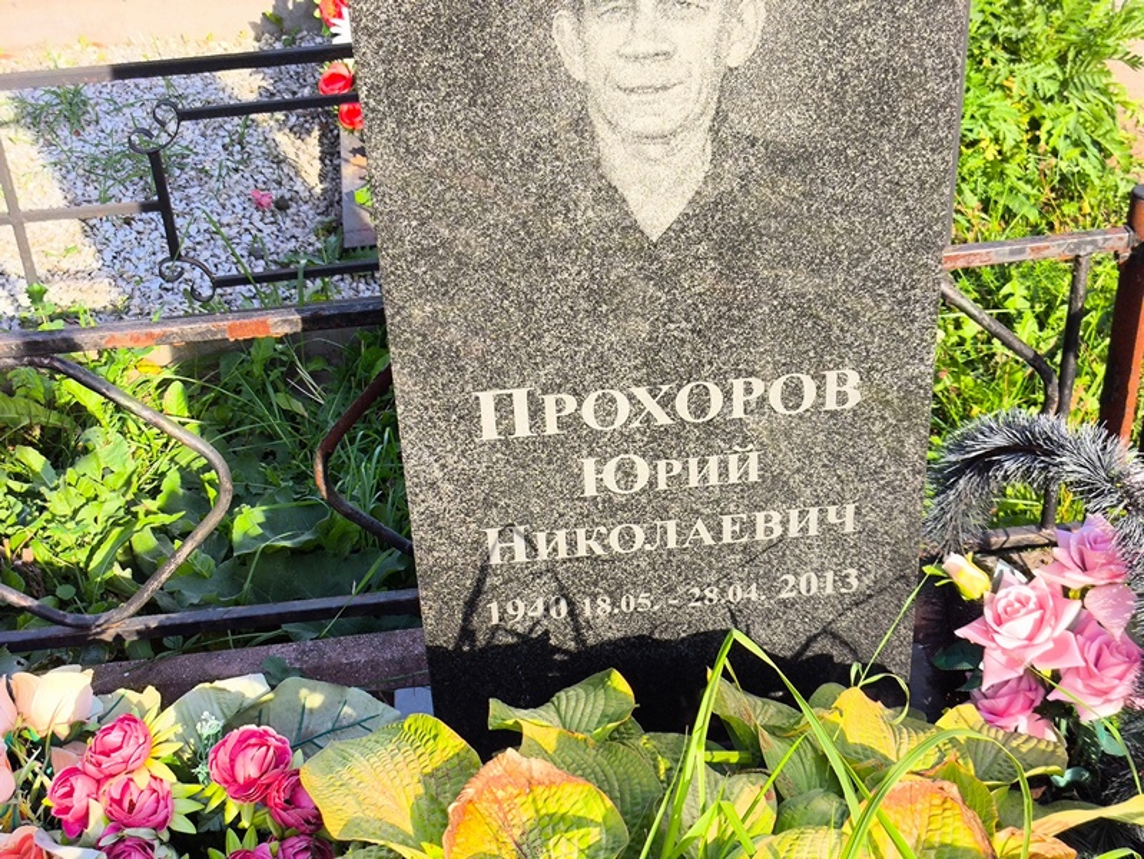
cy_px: 430
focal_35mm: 50
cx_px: 572
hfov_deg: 38.2
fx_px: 1653
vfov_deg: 29.1
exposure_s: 1/601
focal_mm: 4.71
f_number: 1.7
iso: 50
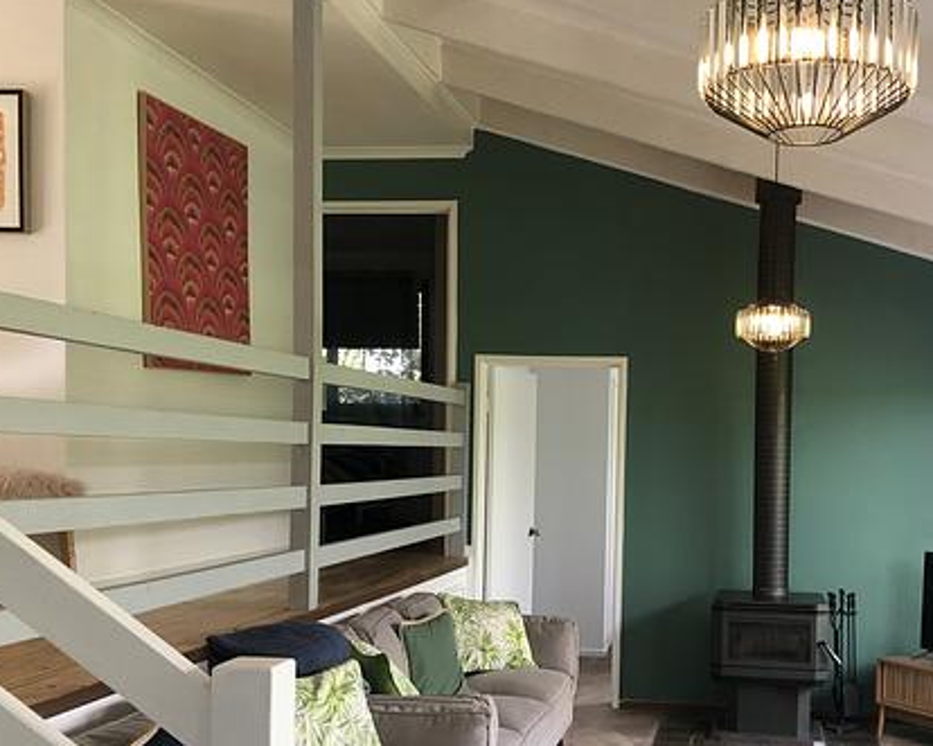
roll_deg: -0.9
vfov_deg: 36.0
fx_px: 1132
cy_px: 517
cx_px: 647
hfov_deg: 43.9
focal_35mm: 41
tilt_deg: -1.9
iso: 40
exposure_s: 1/33
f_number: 1.8
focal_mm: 4
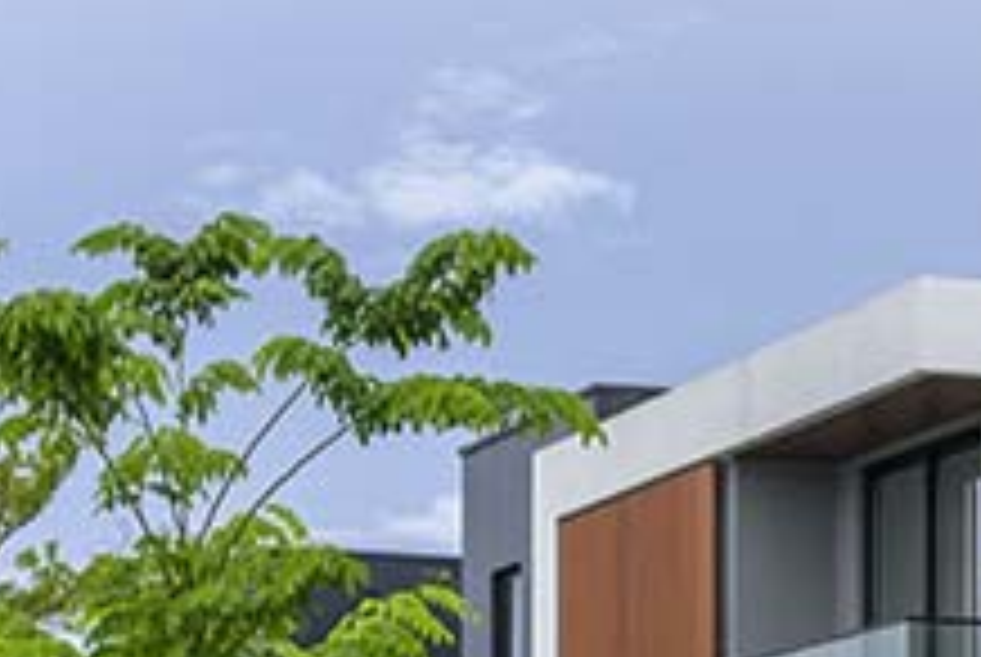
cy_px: 1030
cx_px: 976
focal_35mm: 145
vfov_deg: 9.2
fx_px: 3957
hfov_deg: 13.9
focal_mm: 33
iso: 500
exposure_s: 1/320
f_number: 10
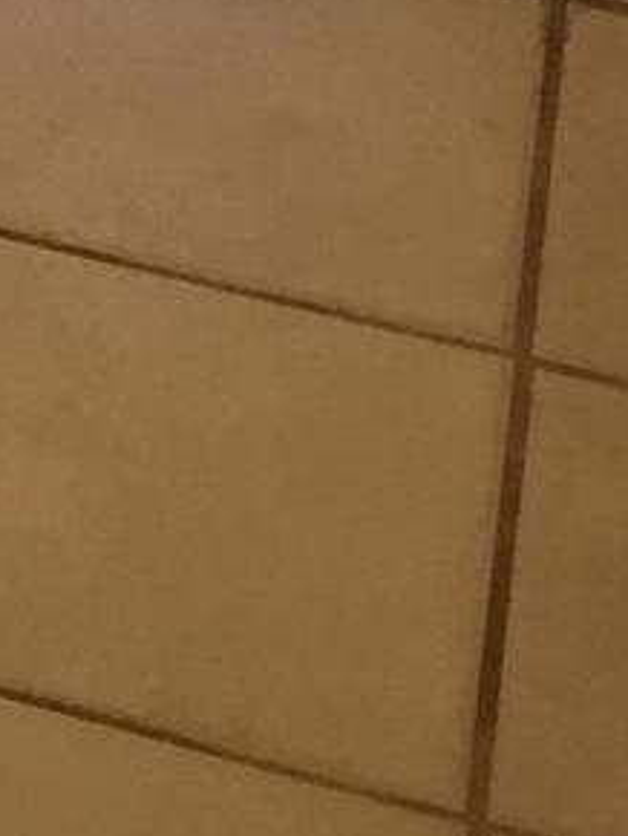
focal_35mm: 200
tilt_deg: -10.0
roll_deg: +1.5
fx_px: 4831
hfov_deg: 6.6
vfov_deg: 7.9
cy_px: -1980
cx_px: -1397
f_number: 2.2
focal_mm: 4.15
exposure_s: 1/60
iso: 40
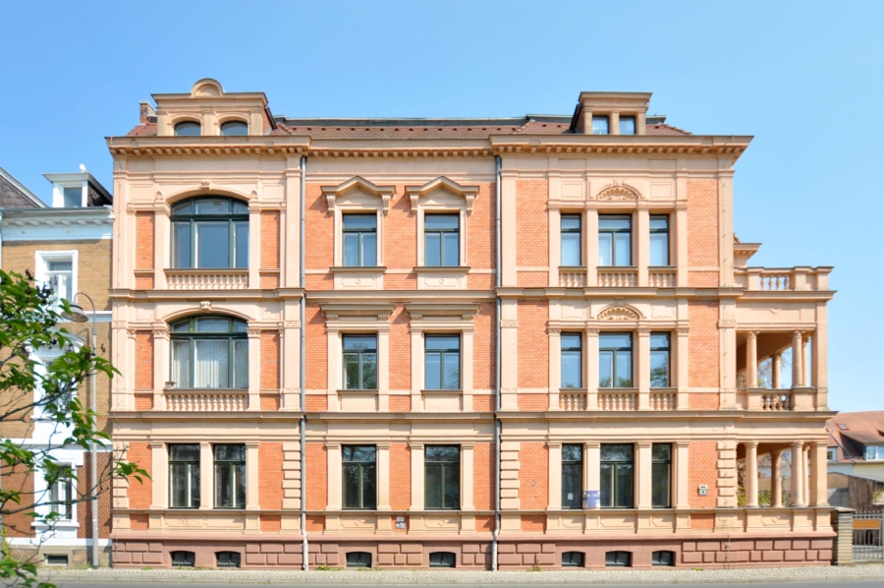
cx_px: 442
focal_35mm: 15
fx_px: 368
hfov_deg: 100.5
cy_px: 294
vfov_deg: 77.2
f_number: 3.5
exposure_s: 1/1250
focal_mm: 10
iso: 200
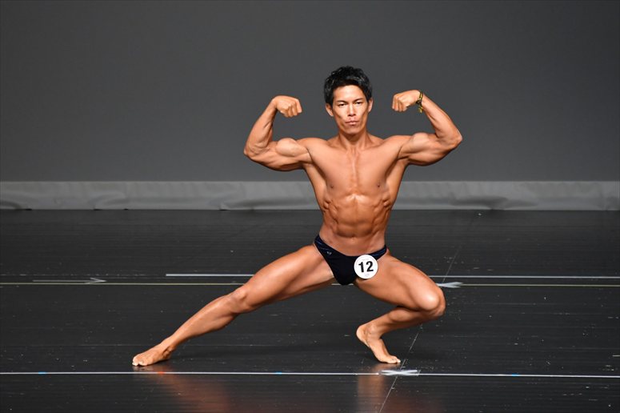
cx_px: 310
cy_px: 206
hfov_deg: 4.6
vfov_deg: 3.1
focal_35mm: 450
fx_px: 7746
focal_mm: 300
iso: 2500
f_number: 5.6
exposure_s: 1/400
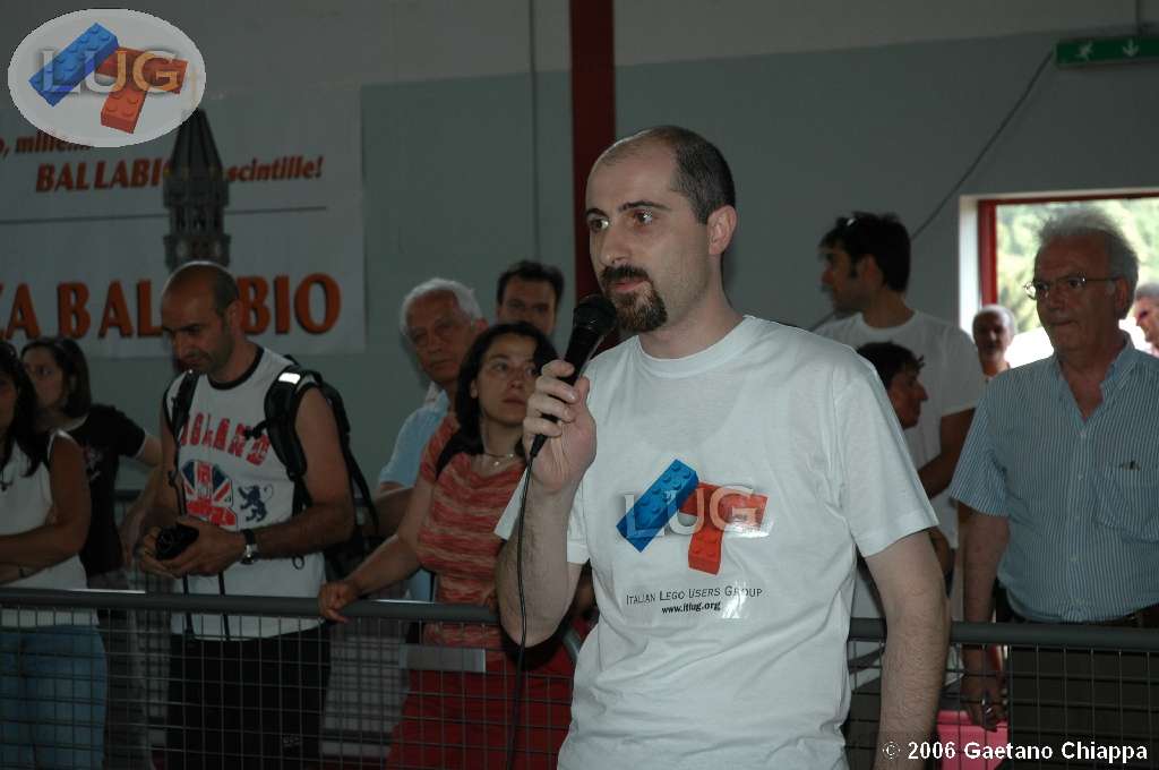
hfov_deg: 24.6
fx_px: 2653
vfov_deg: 16.5
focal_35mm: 82
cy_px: 385
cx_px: 580
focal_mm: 55
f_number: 4.5
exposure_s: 1/60
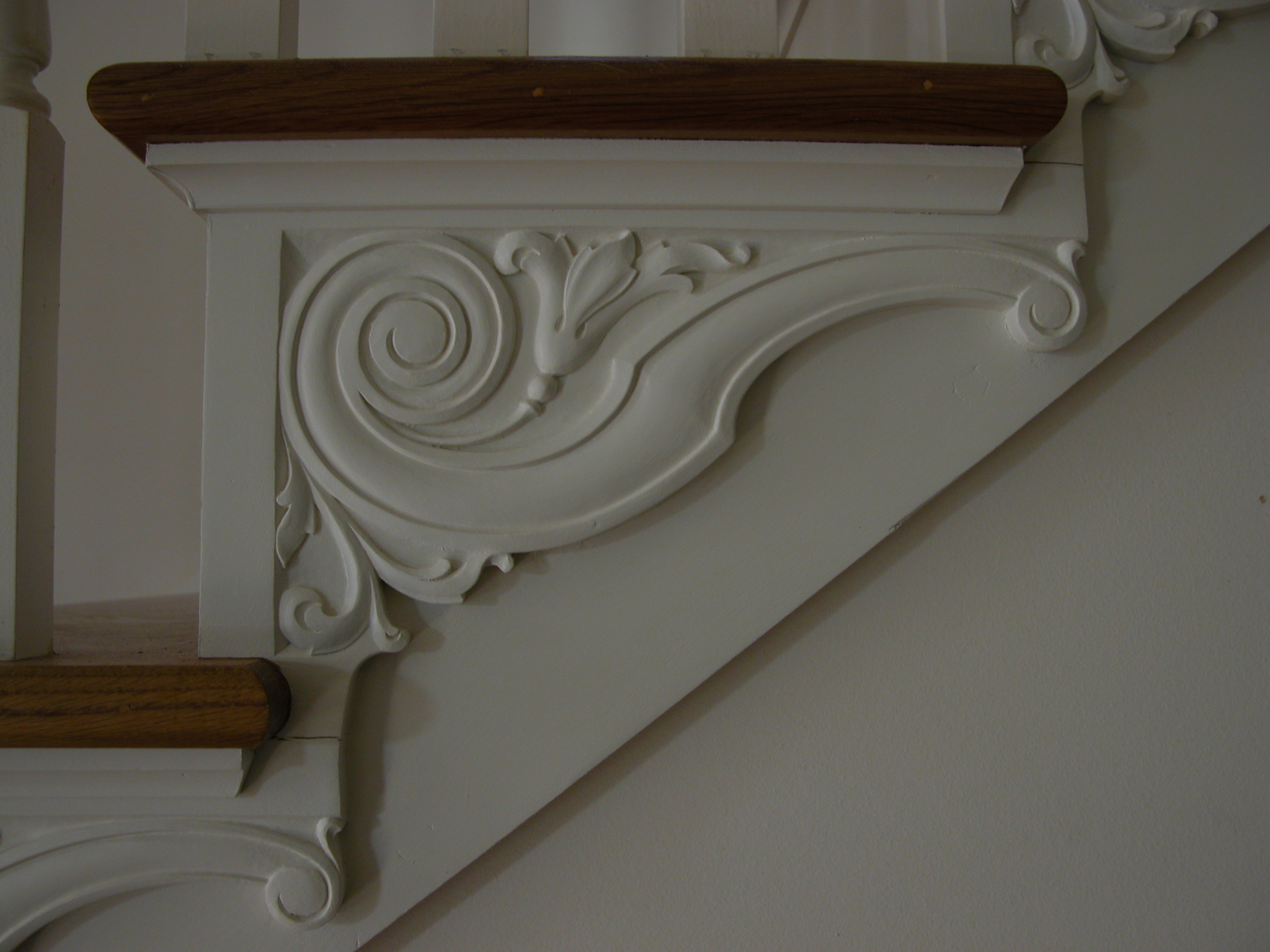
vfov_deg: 40.7
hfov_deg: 52.6
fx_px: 1284
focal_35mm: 35
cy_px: 476
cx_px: 635
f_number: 2.8
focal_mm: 8.9
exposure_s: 1/33.5
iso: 100
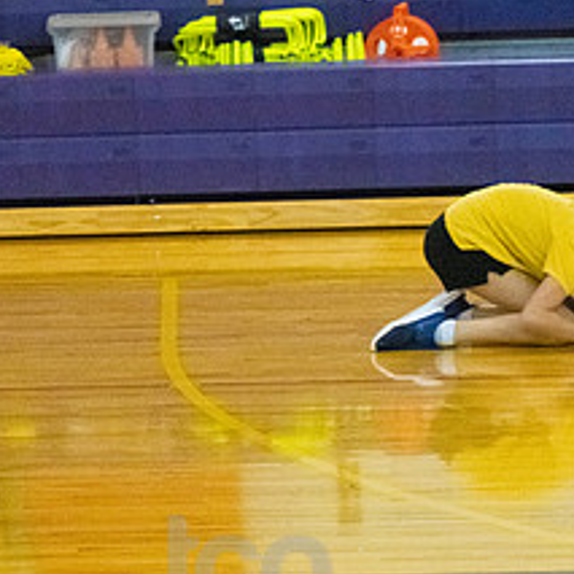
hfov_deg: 9.1
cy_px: 233
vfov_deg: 9.2
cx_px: -132
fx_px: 3564
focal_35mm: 190
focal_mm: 82
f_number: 4.5
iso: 6400
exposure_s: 1/640
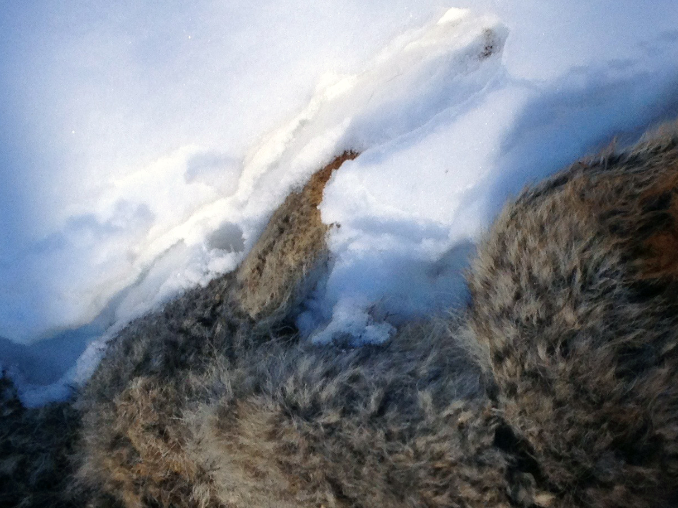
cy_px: 442
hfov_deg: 20.8
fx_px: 1841
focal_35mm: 94
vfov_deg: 15.6
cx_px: 400
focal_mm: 4.28
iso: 50
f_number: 2.4
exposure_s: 1/920
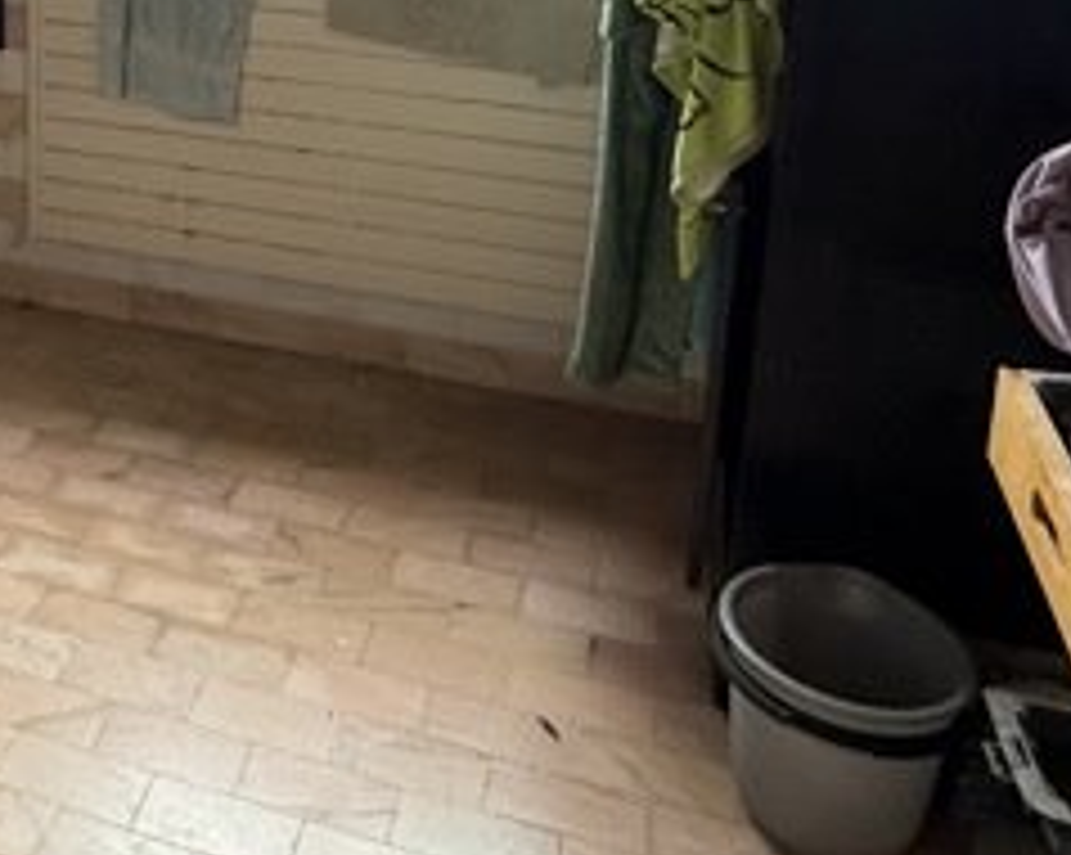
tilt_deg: -12.5
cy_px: -27
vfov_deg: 30.1
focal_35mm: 46
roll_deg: +0.0
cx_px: 117
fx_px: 1457
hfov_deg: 37.8
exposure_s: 1/100
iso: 320
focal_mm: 2.22
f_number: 2.2
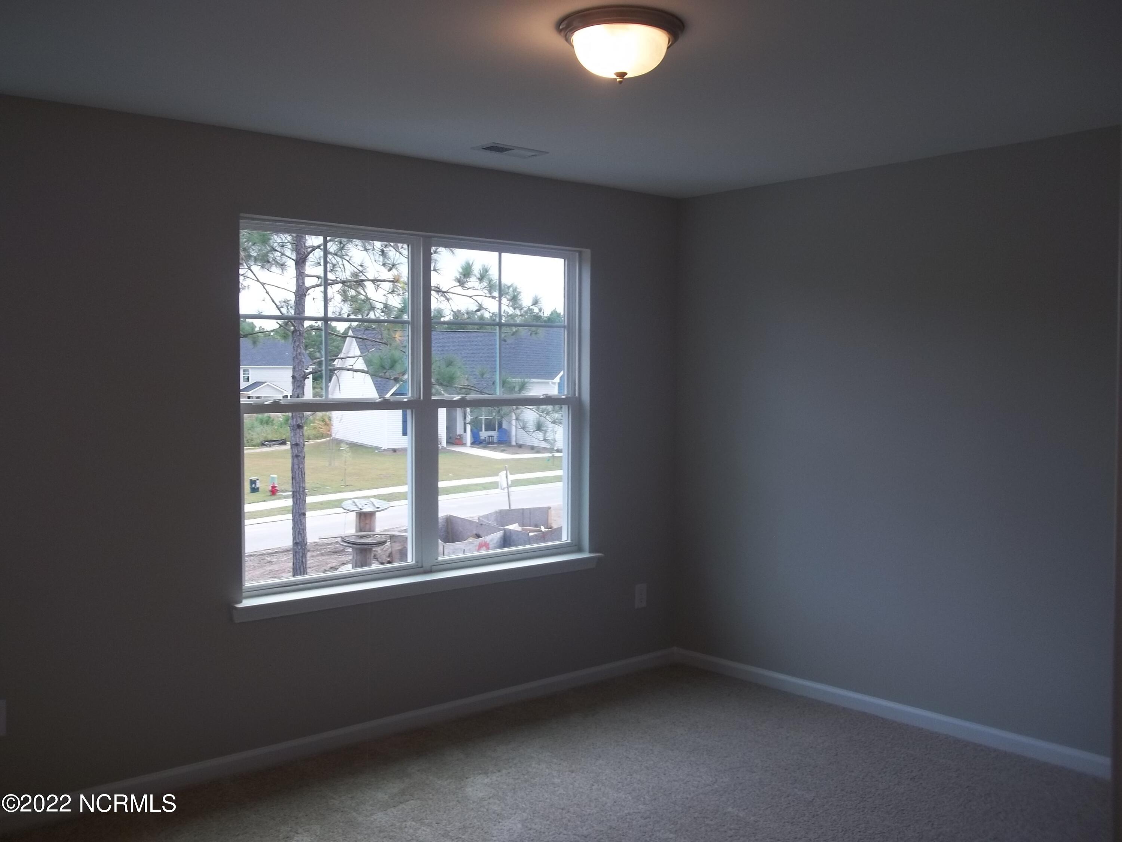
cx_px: 561
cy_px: 421
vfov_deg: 44.2
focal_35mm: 32
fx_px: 1037
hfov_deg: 56.8
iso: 64
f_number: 2.9
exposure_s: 1/60
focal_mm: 5.7
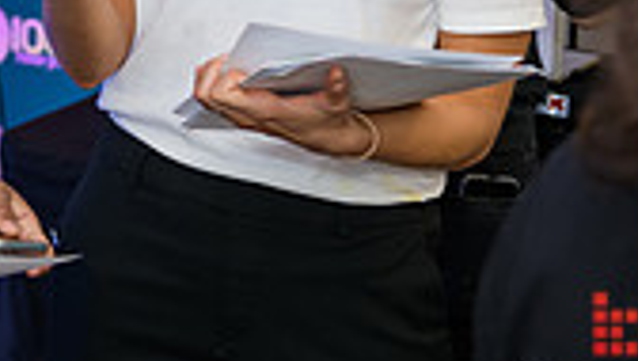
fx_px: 2202
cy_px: -245
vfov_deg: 9.0
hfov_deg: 15.5
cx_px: -239
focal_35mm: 130
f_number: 3.2
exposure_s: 1/125
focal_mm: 36
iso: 400
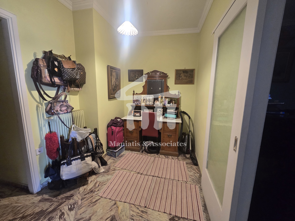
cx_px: 148
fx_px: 111
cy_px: 110
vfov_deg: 89.9
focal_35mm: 13
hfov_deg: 106.2
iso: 500
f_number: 2.2
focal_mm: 2.2
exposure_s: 1/50
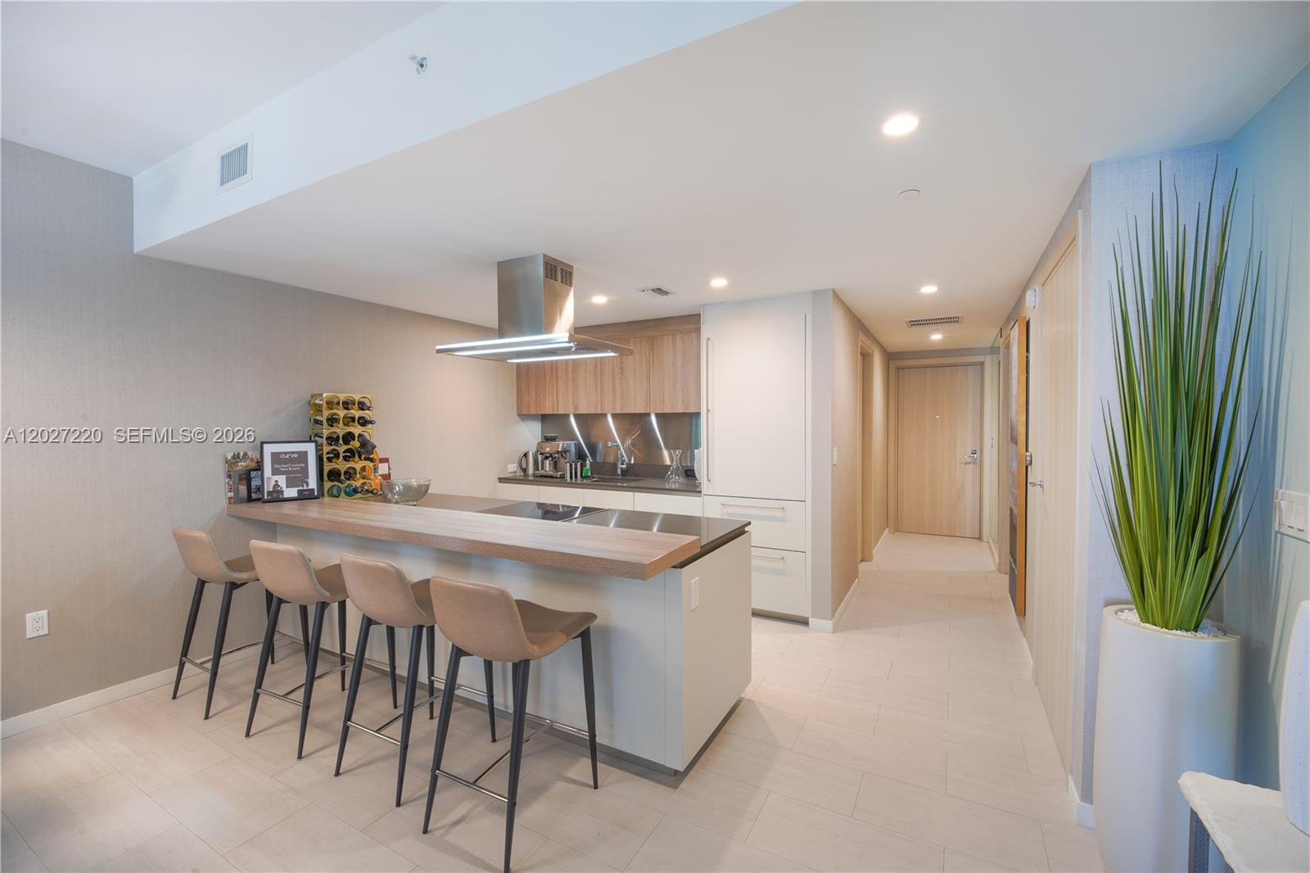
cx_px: 655
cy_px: 436
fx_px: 509
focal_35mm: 14
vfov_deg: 81.2
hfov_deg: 104.3
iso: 160
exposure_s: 1/15
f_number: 9
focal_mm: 14
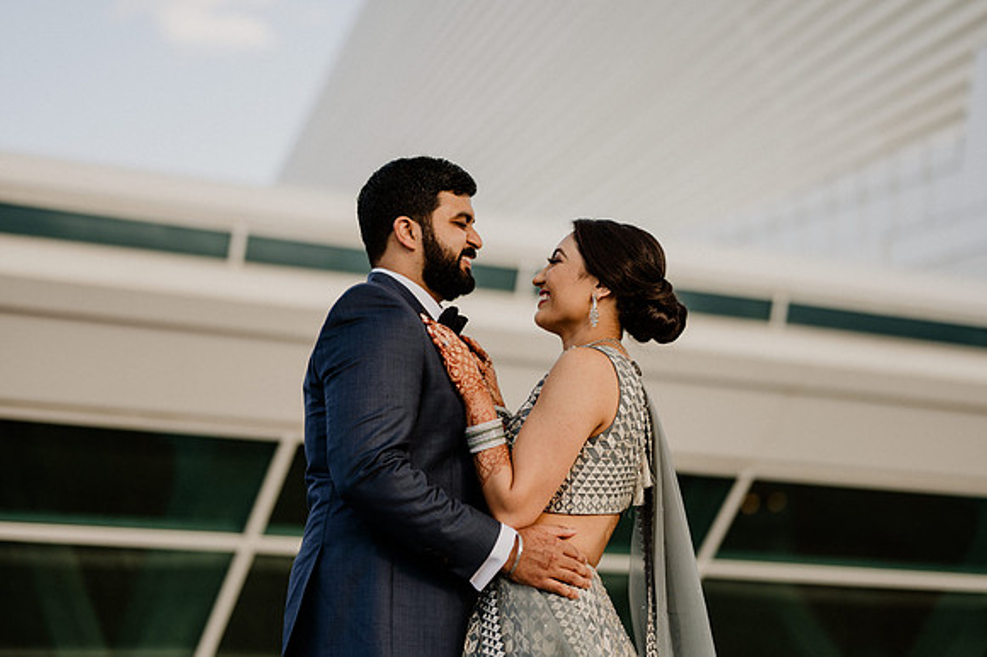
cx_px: 494
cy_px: 328
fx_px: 2329
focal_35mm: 85
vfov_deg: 16.1
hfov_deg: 23.9
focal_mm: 85
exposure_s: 1/1600
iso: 160
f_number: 2
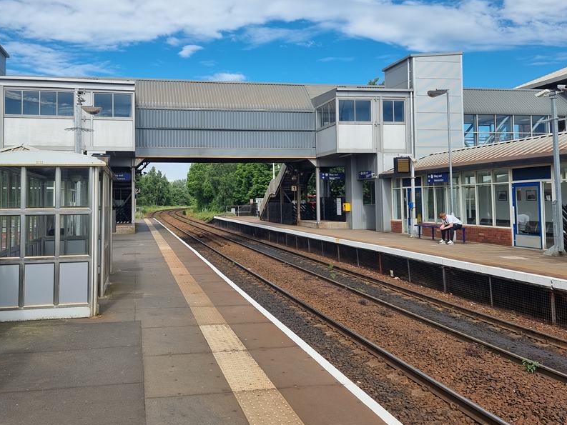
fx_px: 508
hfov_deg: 58.0
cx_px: 236
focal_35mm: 31
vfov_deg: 45.3
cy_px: 182
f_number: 1.8
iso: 50
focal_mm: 6.7
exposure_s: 1/898
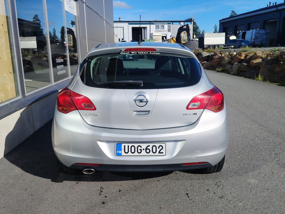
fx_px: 263
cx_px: 142
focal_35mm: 32
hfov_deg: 56.8
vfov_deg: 44.2
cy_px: 107
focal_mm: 5.25
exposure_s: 1/1697
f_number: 1.75
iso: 100
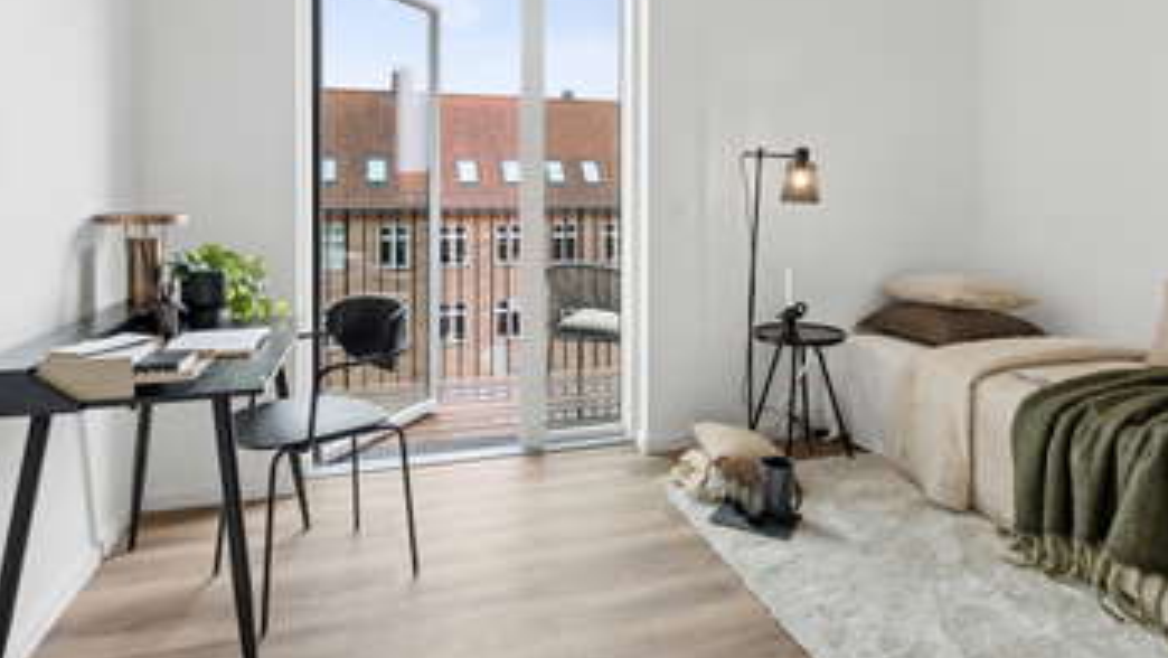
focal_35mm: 25
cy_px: 201
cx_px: 621
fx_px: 763
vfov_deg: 45.7
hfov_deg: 74.8
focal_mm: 13
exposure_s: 1/50
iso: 200
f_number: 8
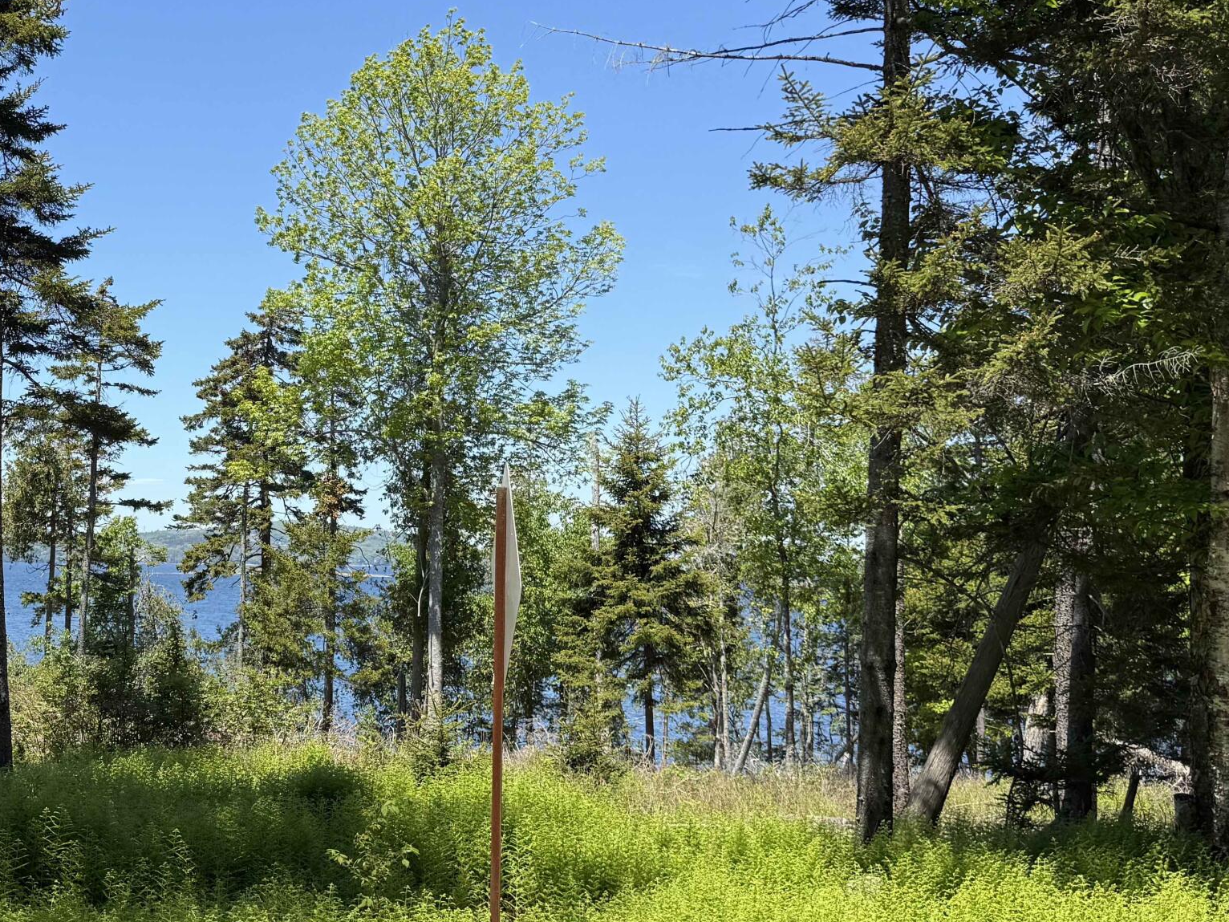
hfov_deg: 38.8
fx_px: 1669
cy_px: 424
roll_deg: -1.5
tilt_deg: +2.9
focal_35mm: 47
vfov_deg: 30.9
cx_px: 237
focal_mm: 6.76
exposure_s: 1/2525
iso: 80
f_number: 1.78
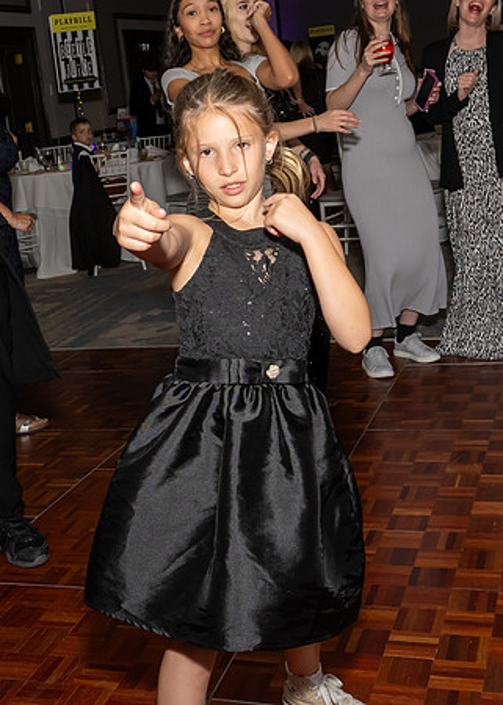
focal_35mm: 51
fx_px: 1016
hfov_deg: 27.7
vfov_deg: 38.2
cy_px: 296
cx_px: 193
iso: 1000
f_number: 8
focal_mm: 19
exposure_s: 1/250
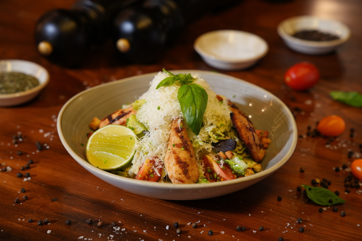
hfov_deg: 28.8
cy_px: 120
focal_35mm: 70
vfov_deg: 19.5
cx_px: 181
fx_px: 704
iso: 1250
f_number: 4.5
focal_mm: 70
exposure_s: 1/100
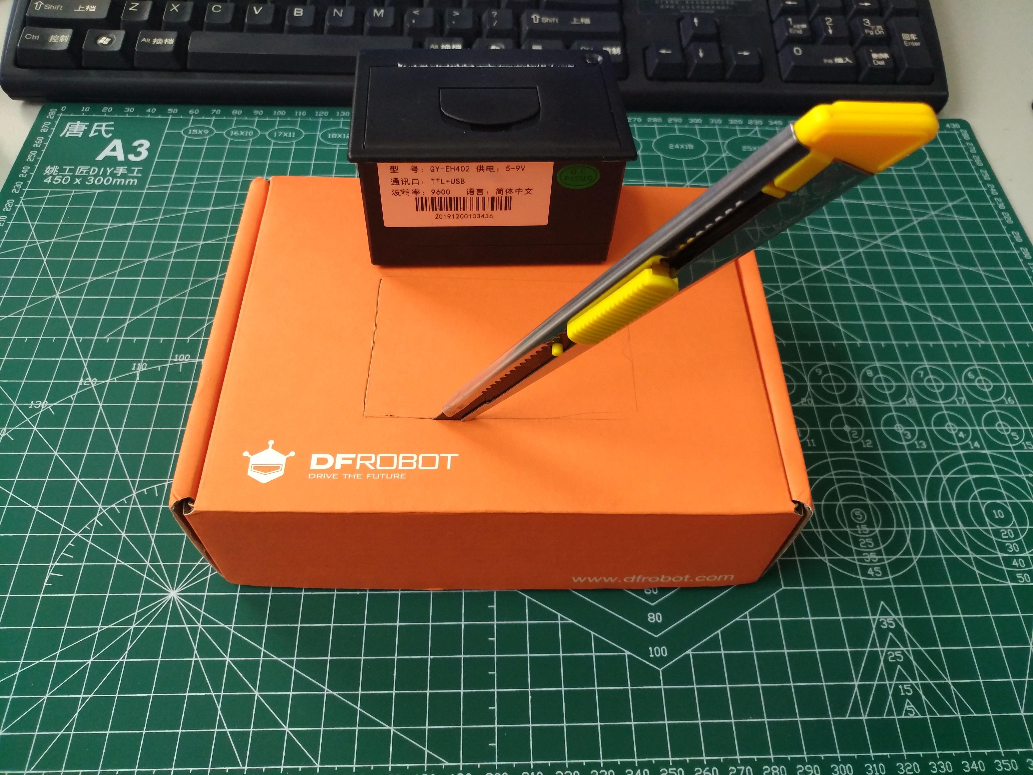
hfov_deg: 65.3
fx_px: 806
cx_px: 516
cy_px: 388
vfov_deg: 51.4
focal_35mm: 27
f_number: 2.2
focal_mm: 4.73
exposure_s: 1/33
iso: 400
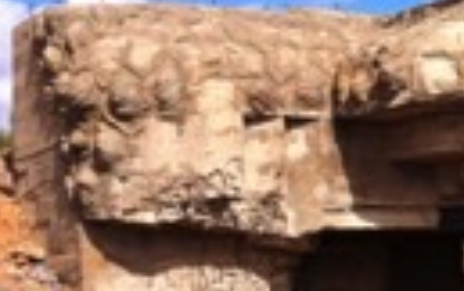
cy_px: 221
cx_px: 489
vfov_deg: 11.4
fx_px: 1456
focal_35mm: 115
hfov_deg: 17.6
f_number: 2.8
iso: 80
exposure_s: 1/1774
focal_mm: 3.85
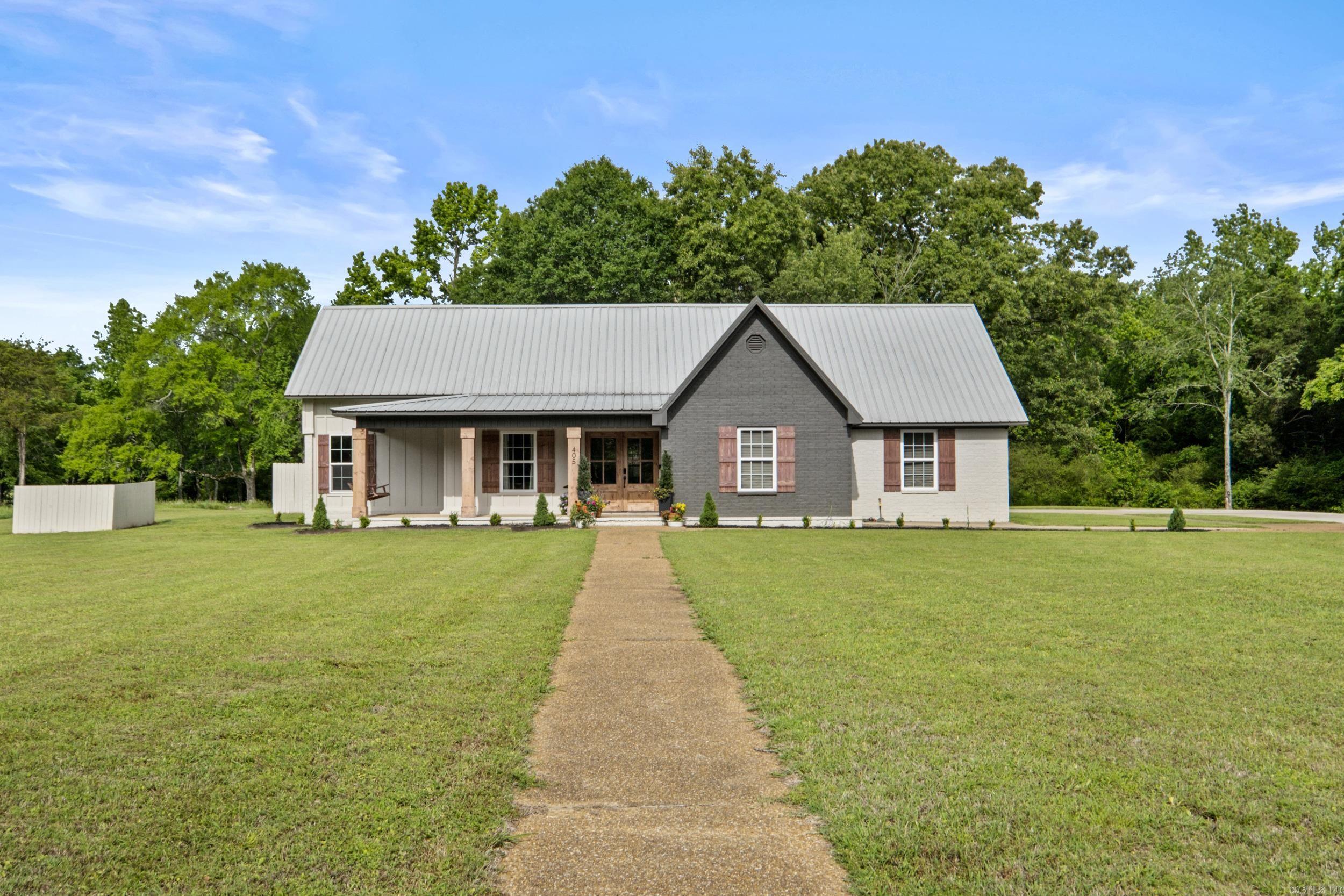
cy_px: 448
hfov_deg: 53.1
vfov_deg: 36.9
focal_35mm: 36
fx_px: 1344
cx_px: 672
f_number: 10
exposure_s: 1/320
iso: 400
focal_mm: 24
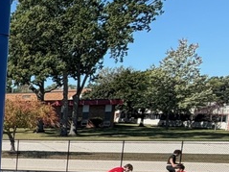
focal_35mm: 60
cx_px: -196
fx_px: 397
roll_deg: +1.5
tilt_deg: -9.3
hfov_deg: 20.7
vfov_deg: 23.2
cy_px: 178
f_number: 2.2
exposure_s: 1/770
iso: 32
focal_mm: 2.22
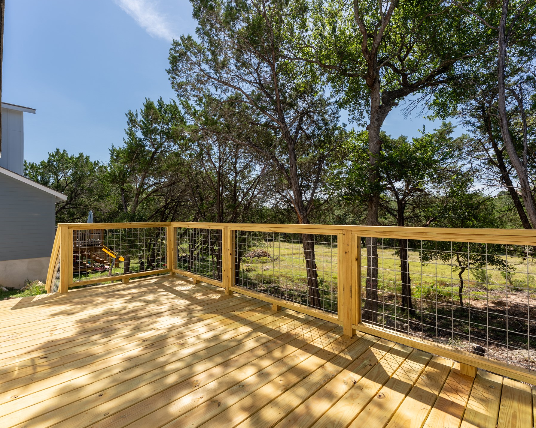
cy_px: 214
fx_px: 265
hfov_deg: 90.7
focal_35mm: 17
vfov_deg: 78.0
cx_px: 258
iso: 100
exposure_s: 1/500
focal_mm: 14.6
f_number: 9
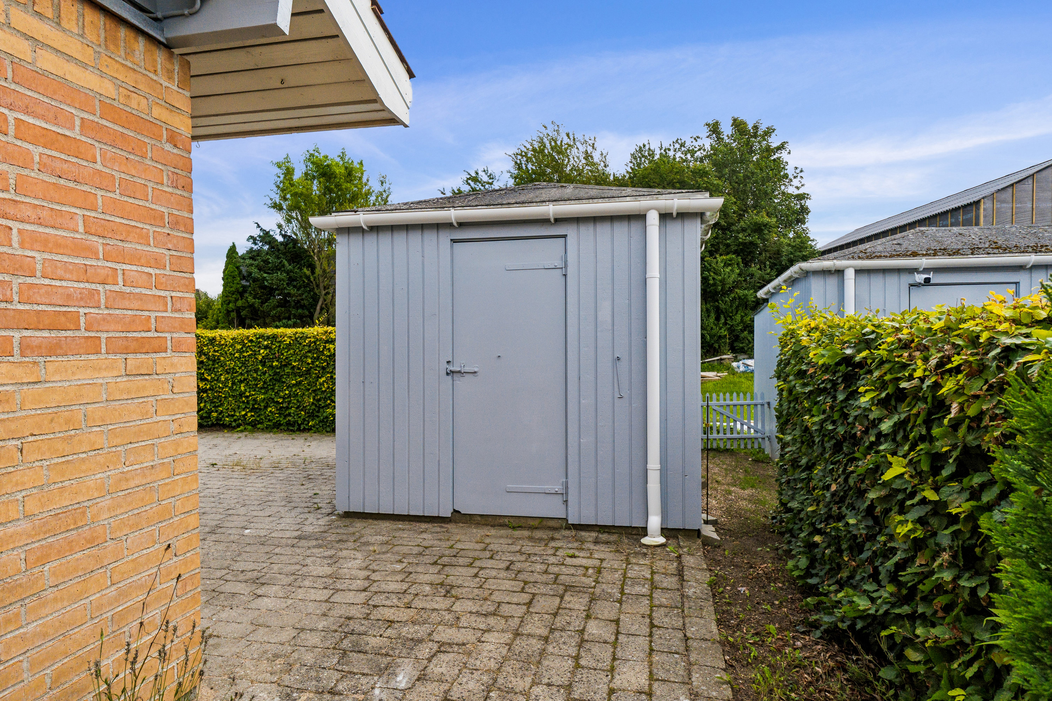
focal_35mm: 22
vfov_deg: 57.8
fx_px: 636
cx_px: 526
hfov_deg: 79.2
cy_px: 350
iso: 200
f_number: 8
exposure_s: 1/1000
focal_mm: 14.5
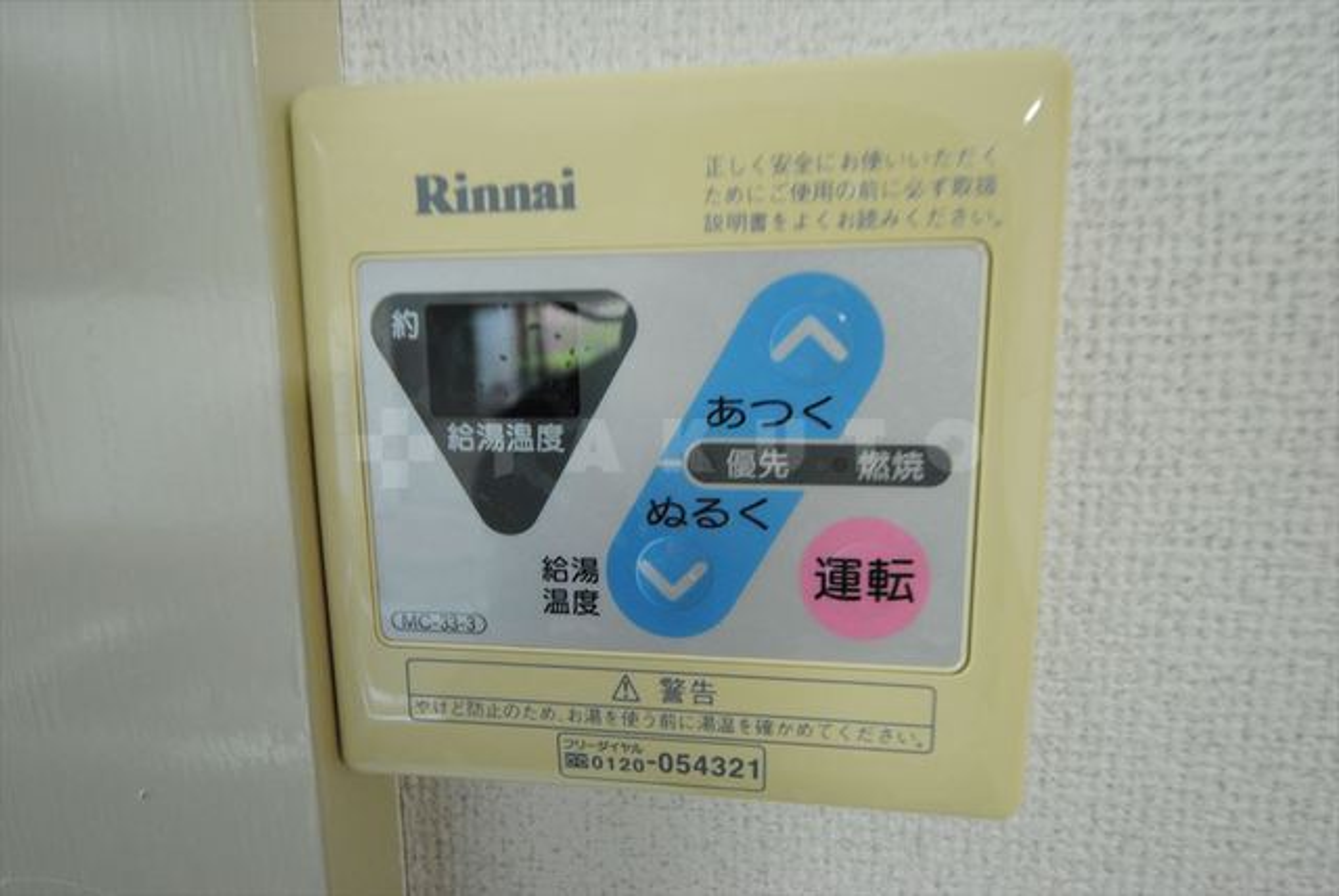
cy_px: 448
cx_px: 670
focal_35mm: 20
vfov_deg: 63.3
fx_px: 726
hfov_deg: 85.4
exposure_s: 1/6
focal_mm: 13
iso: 800
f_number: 5
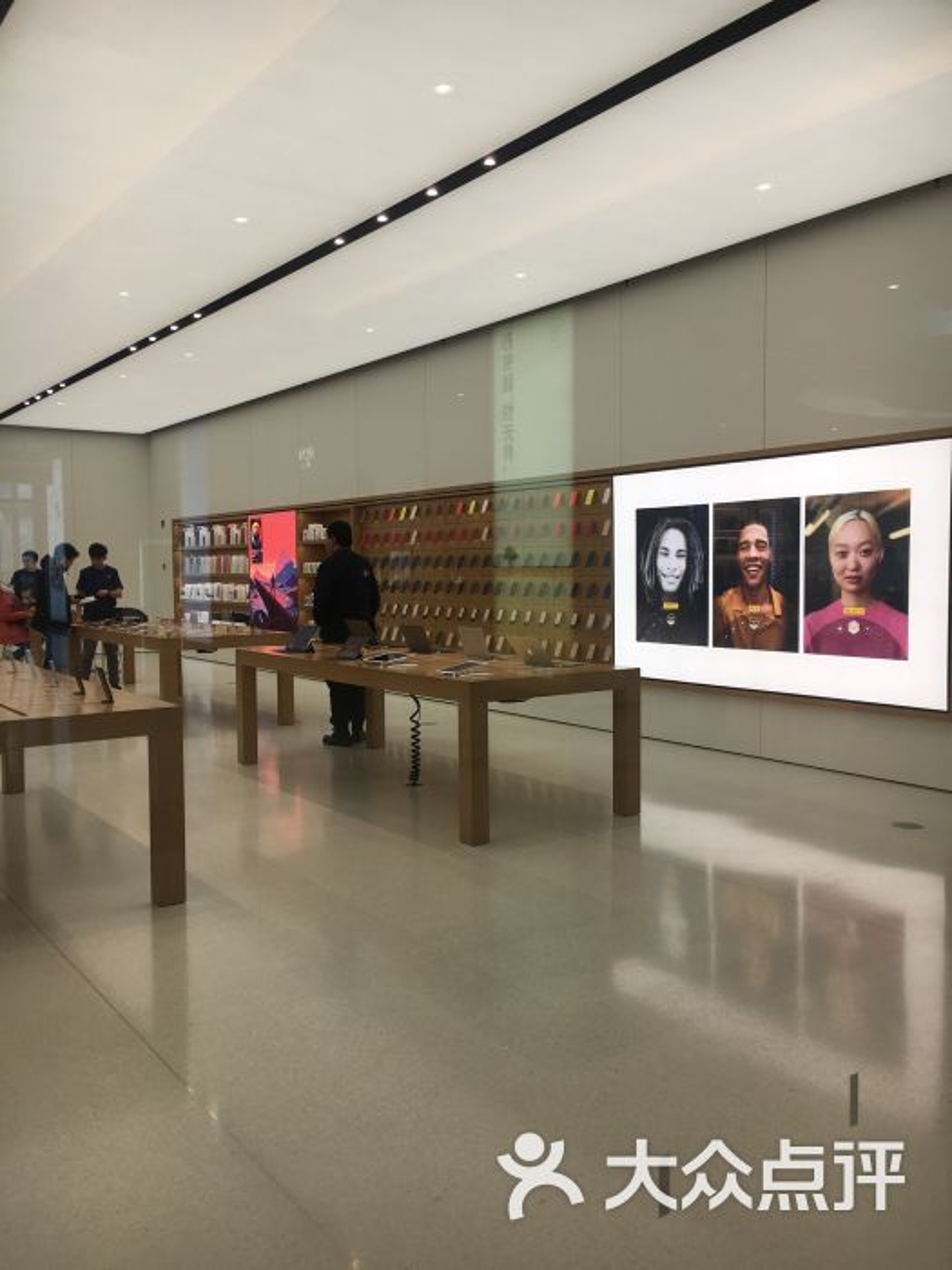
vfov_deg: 61.7
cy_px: 635
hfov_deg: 48.2
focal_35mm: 29
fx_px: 1063
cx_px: 476
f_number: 2.2
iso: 25
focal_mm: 4.15
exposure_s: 1/100
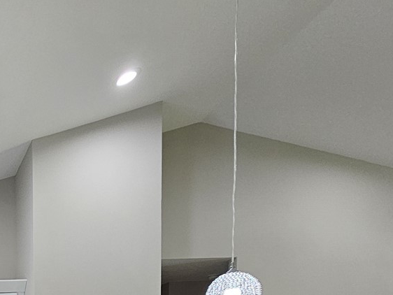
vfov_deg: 29.3
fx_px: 420
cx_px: -80
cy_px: 405
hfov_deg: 37.6
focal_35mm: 37
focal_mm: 2.2
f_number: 2.2
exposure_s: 1/60
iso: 100
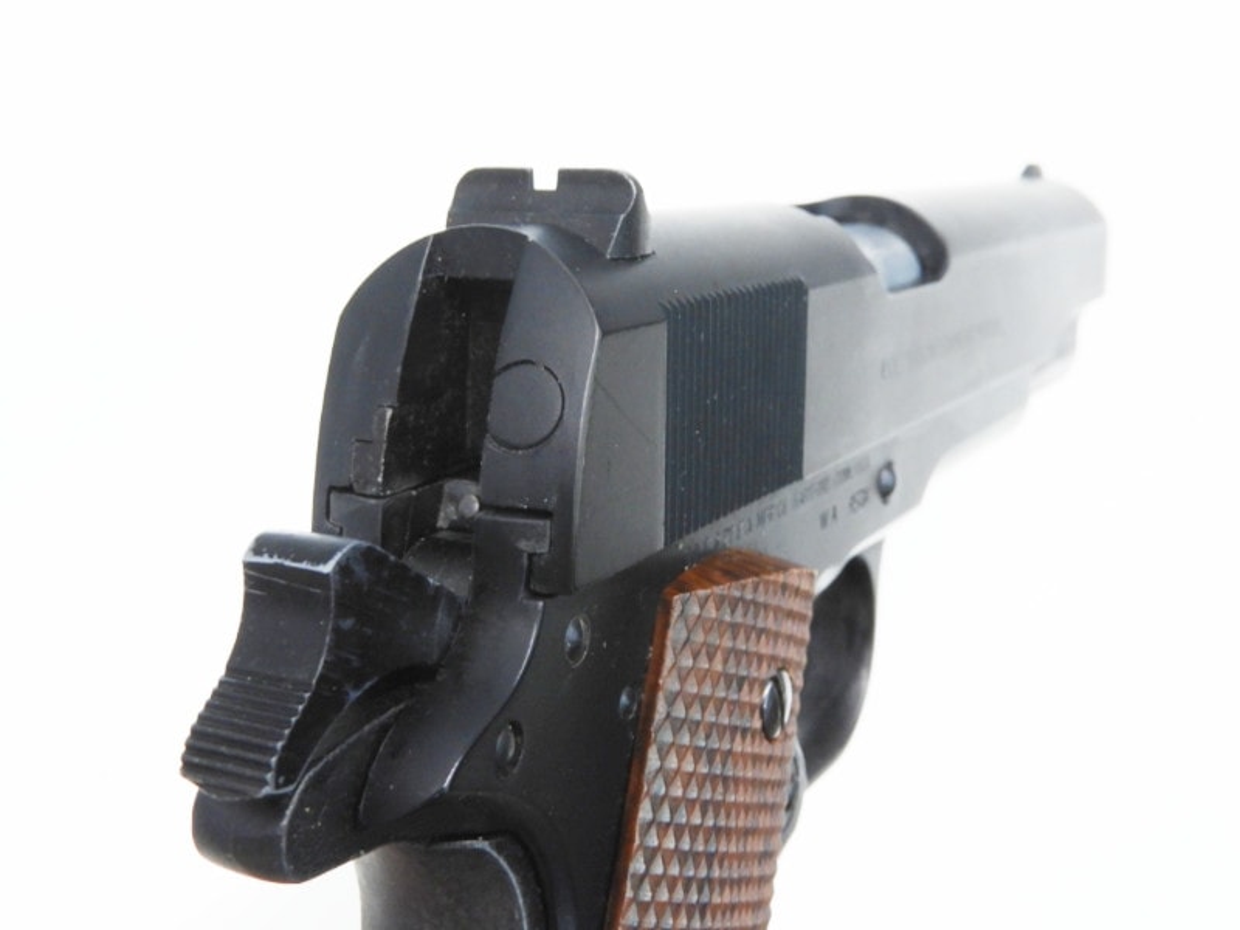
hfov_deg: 42.1
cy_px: 465
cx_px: 620
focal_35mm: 45
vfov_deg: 32.2
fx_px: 1612
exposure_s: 1/40
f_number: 5
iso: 200
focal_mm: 8.1
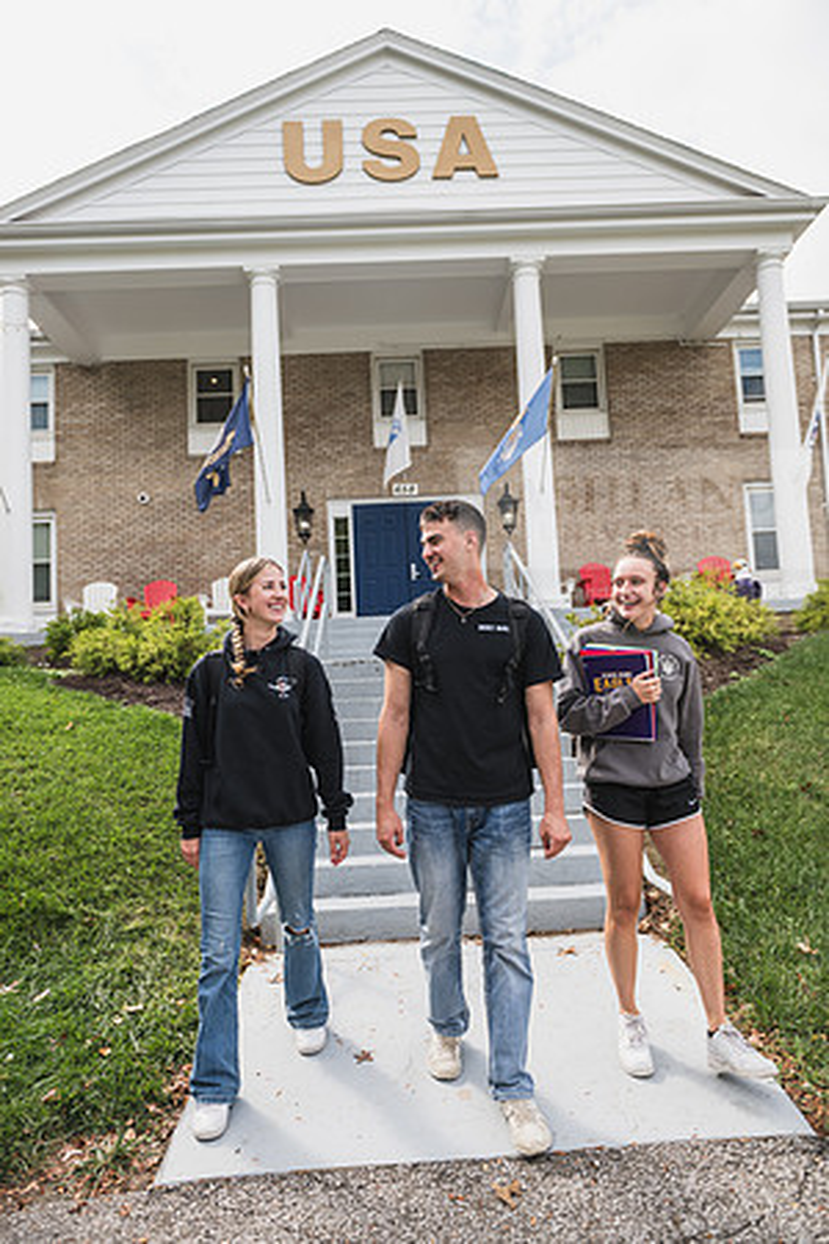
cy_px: 622
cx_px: 414
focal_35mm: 24
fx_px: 829
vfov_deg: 73.7
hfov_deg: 53.1
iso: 160
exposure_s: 1/800
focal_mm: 24
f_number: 3.5
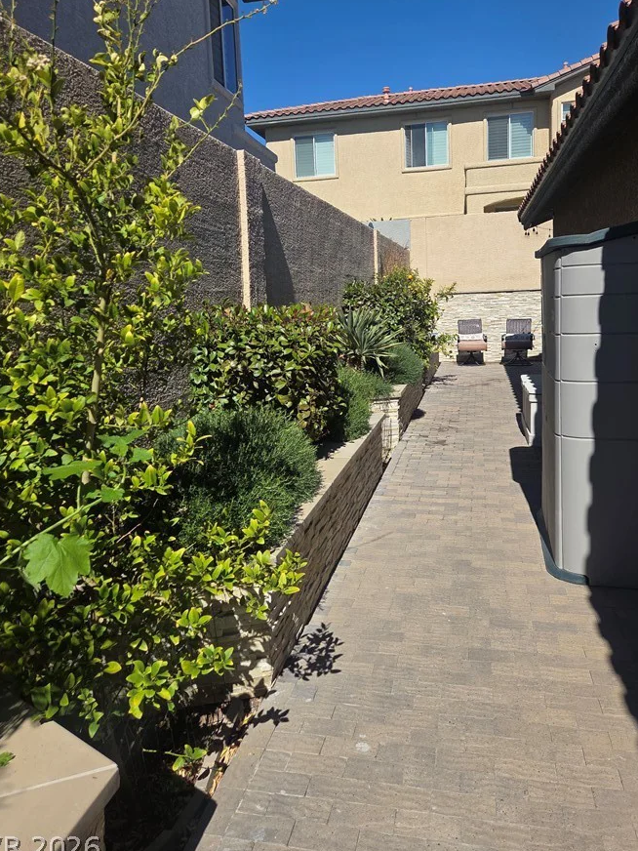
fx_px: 664
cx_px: 335
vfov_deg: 65.1
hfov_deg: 51.3
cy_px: 370
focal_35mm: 27
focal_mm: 5.4
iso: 80
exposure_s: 1/6217
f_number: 1.8
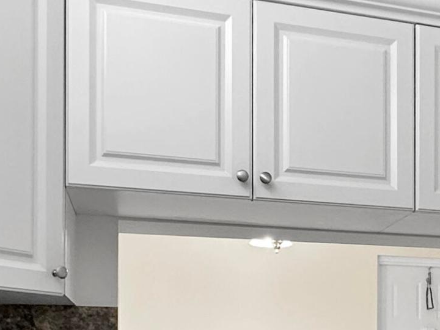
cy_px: 376
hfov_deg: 32.8
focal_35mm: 56
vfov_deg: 24.1
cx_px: 385
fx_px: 712
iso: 250
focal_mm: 2.22
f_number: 2.2
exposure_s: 1/60
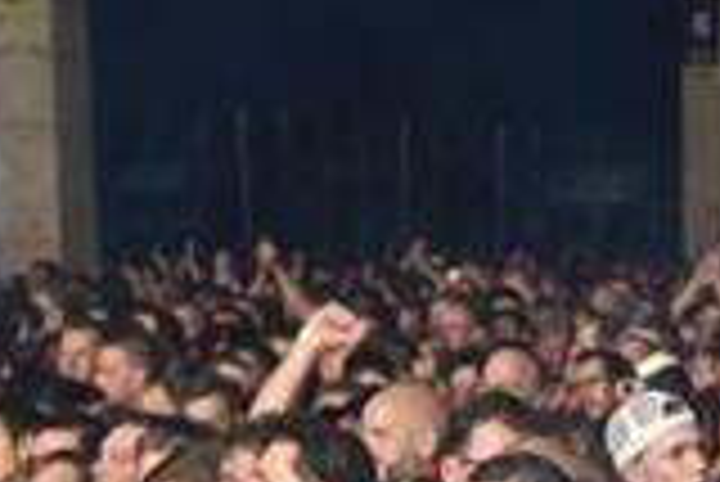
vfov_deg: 6.7
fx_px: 3964
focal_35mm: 198
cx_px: 1224
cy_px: 971
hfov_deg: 9.9
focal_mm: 32
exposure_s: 1/100
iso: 1250
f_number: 5
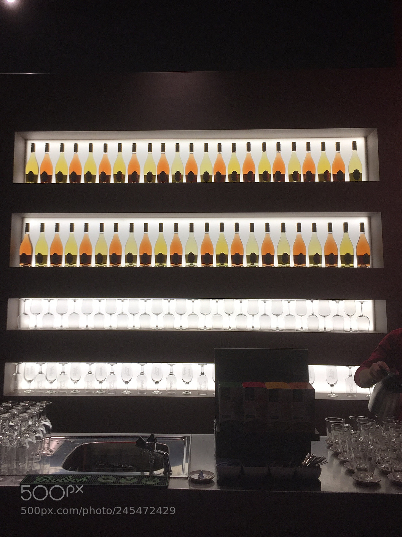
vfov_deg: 61.7
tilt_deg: +6.0
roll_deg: +1.1
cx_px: 201
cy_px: 268
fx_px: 449
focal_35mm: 29
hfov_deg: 48.2
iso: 40
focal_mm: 4.15
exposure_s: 1/100
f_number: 2.2
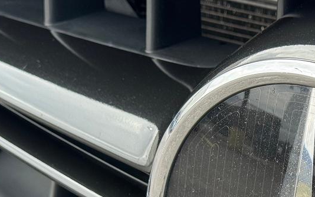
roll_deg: -2.6
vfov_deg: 10.4
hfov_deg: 16.7
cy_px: 282
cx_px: 313
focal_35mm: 122
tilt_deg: -24.7
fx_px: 1048
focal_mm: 6.76
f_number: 1.78
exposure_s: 1/385
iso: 64
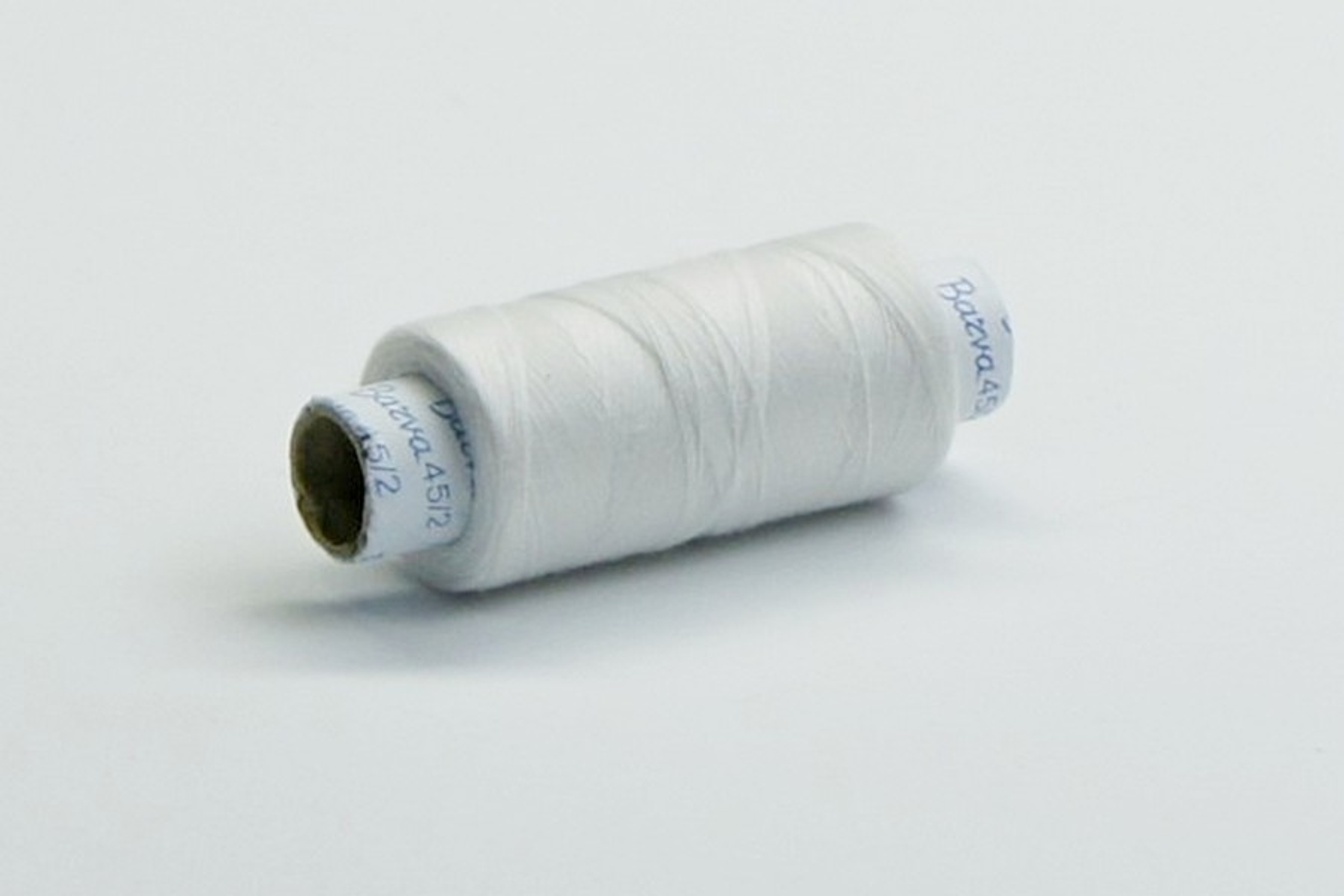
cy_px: 448
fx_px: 2576
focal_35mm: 69
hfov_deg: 29.2
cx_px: 672
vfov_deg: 19.7
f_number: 5.6
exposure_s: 1/100
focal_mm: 46
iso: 200
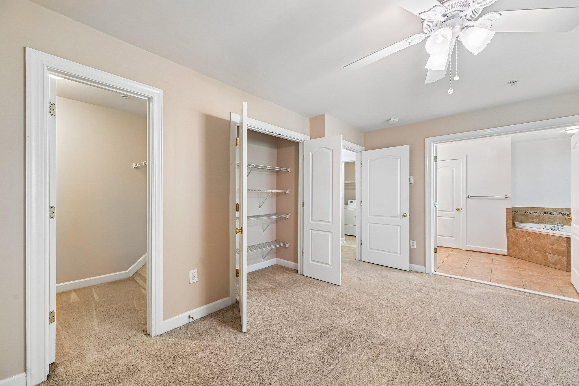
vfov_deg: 81.2
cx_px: 290
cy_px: 193
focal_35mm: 14
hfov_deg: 104.3
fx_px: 225
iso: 400
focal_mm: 14
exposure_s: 1/5
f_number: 8
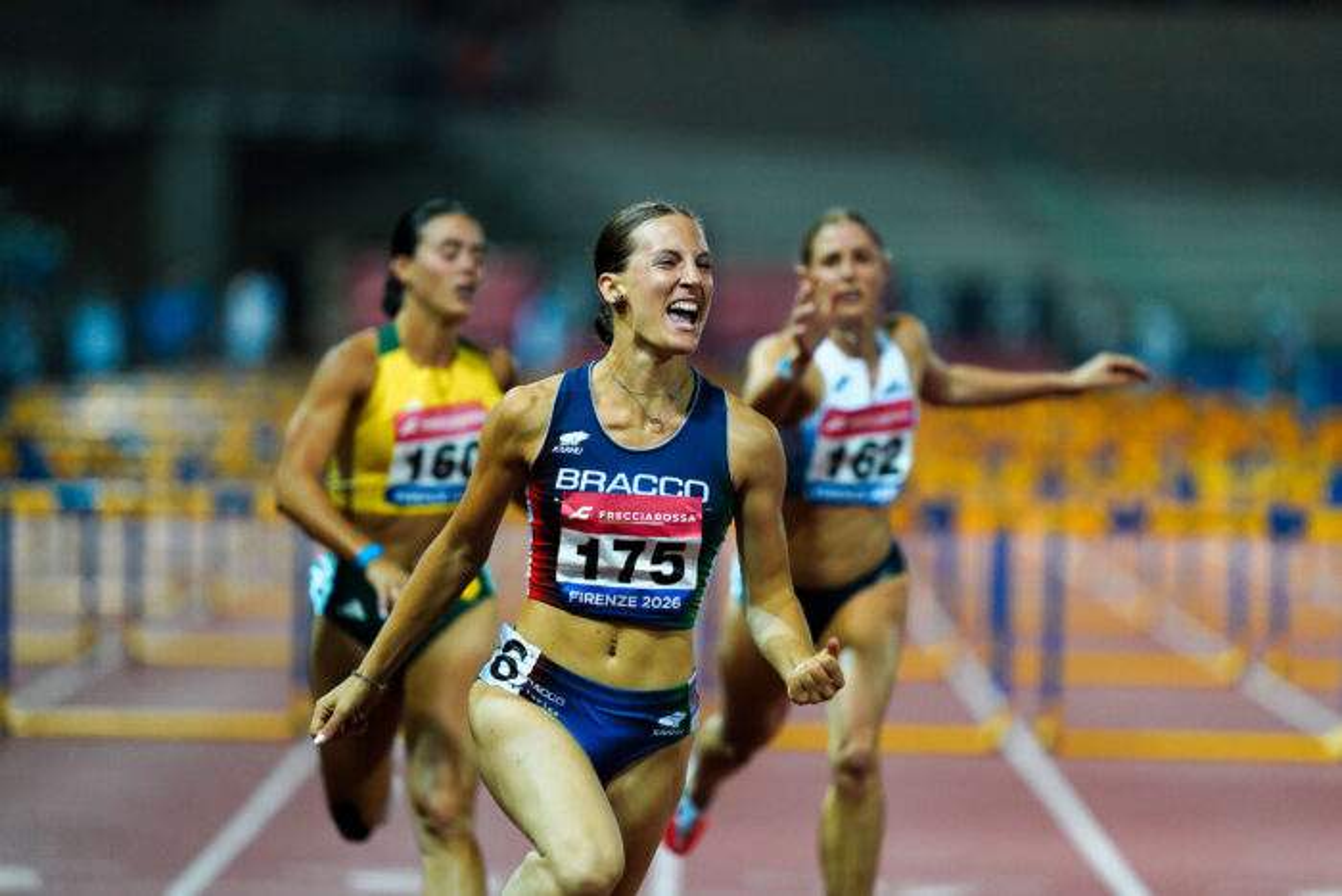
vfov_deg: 4.6
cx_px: 671
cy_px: 448
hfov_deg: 6.9
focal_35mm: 300
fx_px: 11185
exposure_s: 1/1000
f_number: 2.8
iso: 3200
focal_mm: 300
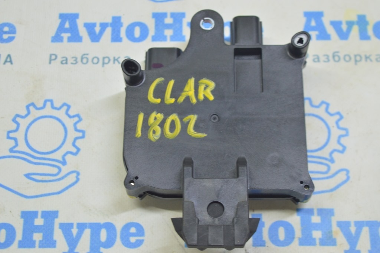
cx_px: 190
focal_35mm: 69
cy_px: 126
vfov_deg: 19.7
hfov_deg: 29.3
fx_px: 728
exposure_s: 1/20
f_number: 5.6
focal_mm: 46
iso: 400
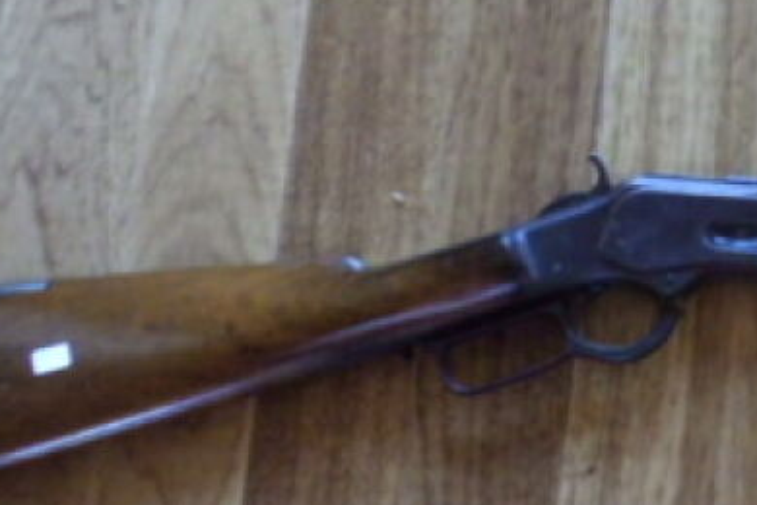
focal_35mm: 87
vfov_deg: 15.6
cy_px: 377
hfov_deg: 22.2
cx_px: 807
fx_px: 1829
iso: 1600
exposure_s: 1/30
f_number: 3.8
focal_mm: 6.1
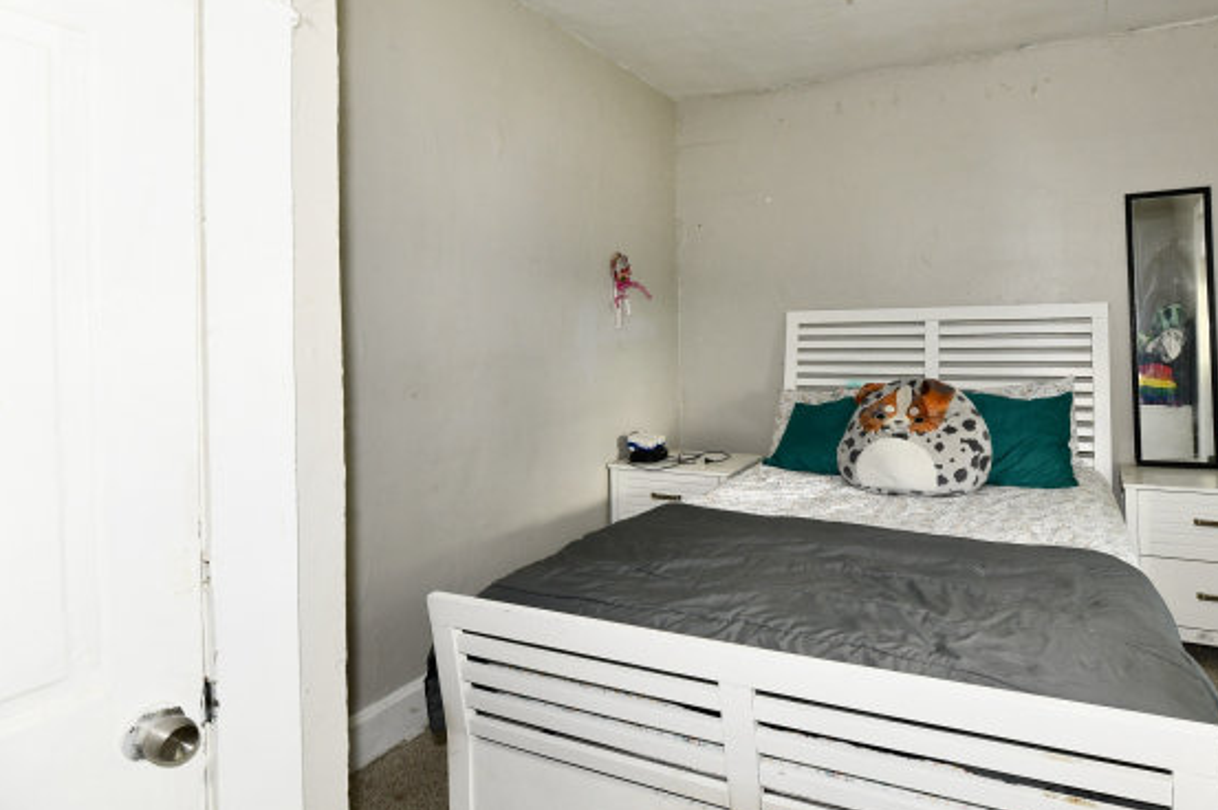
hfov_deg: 85.0
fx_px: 642
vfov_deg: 64.0
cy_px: 335
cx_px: 771
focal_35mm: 19
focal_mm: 14
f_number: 6.3
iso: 640
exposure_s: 1/60
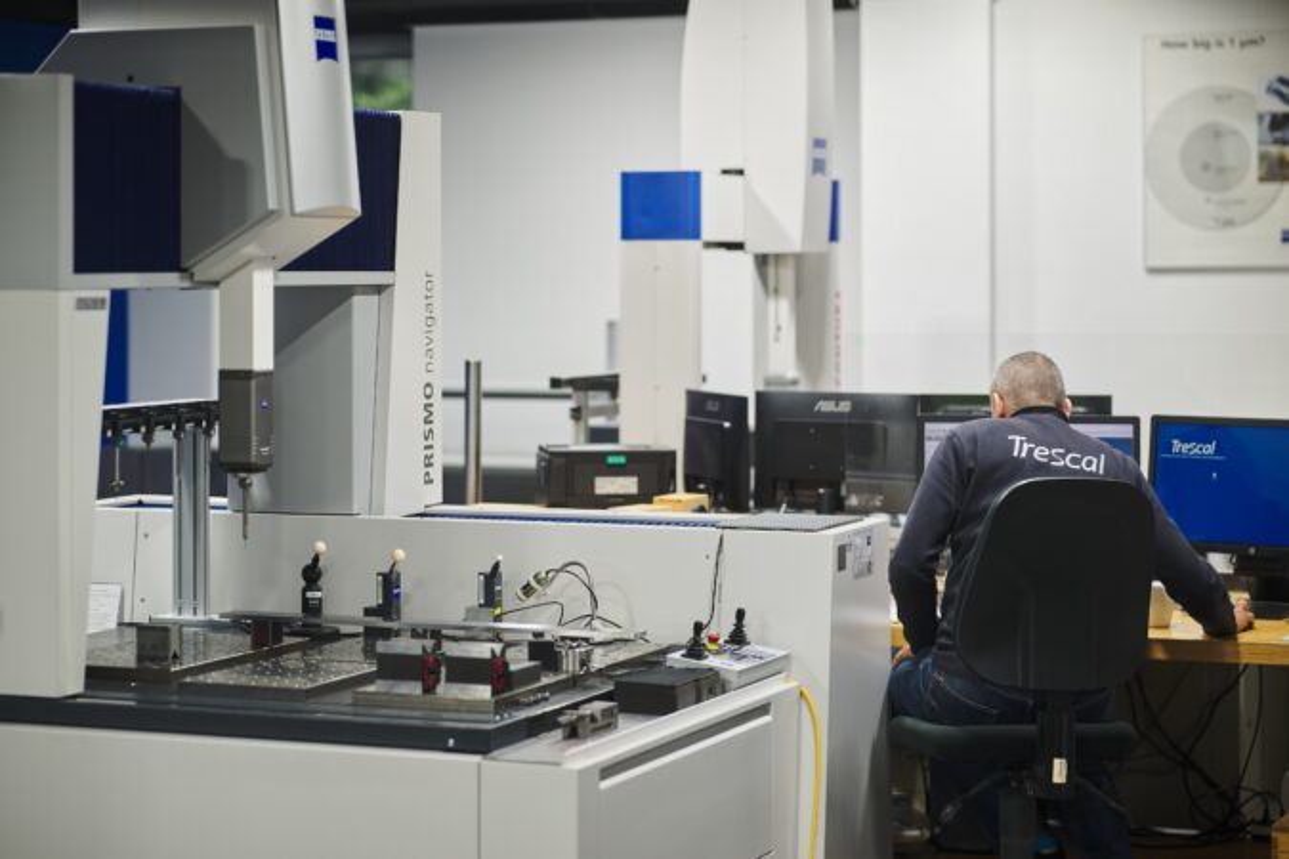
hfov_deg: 23.9
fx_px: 3043
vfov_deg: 16.1
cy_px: 430
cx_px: 644
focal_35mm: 85
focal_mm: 85
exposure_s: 1/320
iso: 100
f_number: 1.8
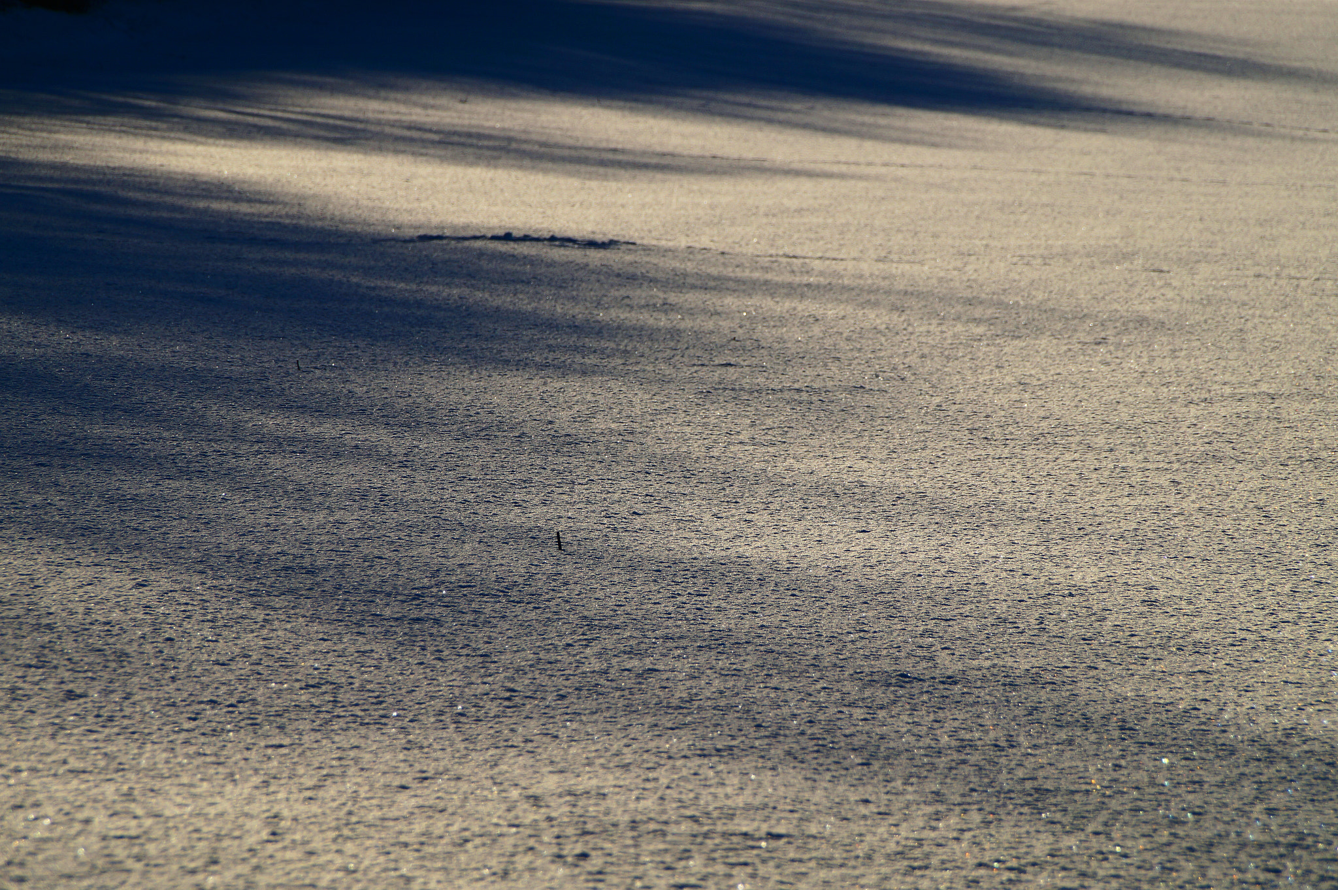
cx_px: 669
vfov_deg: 4.6
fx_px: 11143
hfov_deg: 6.9
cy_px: 445
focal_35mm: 300
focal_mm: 200
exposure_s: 1/640
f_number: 11
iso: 100
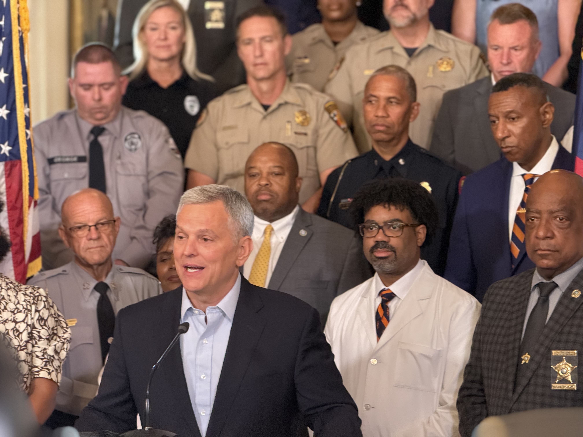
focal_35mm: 120
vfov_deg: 12.3
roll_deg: -0.2
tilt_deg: -1.8
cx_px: 292
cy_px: 218
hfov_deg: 16.4
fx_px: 2021
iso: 1000
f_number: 2.8
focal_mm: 15.66
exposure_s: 1/40
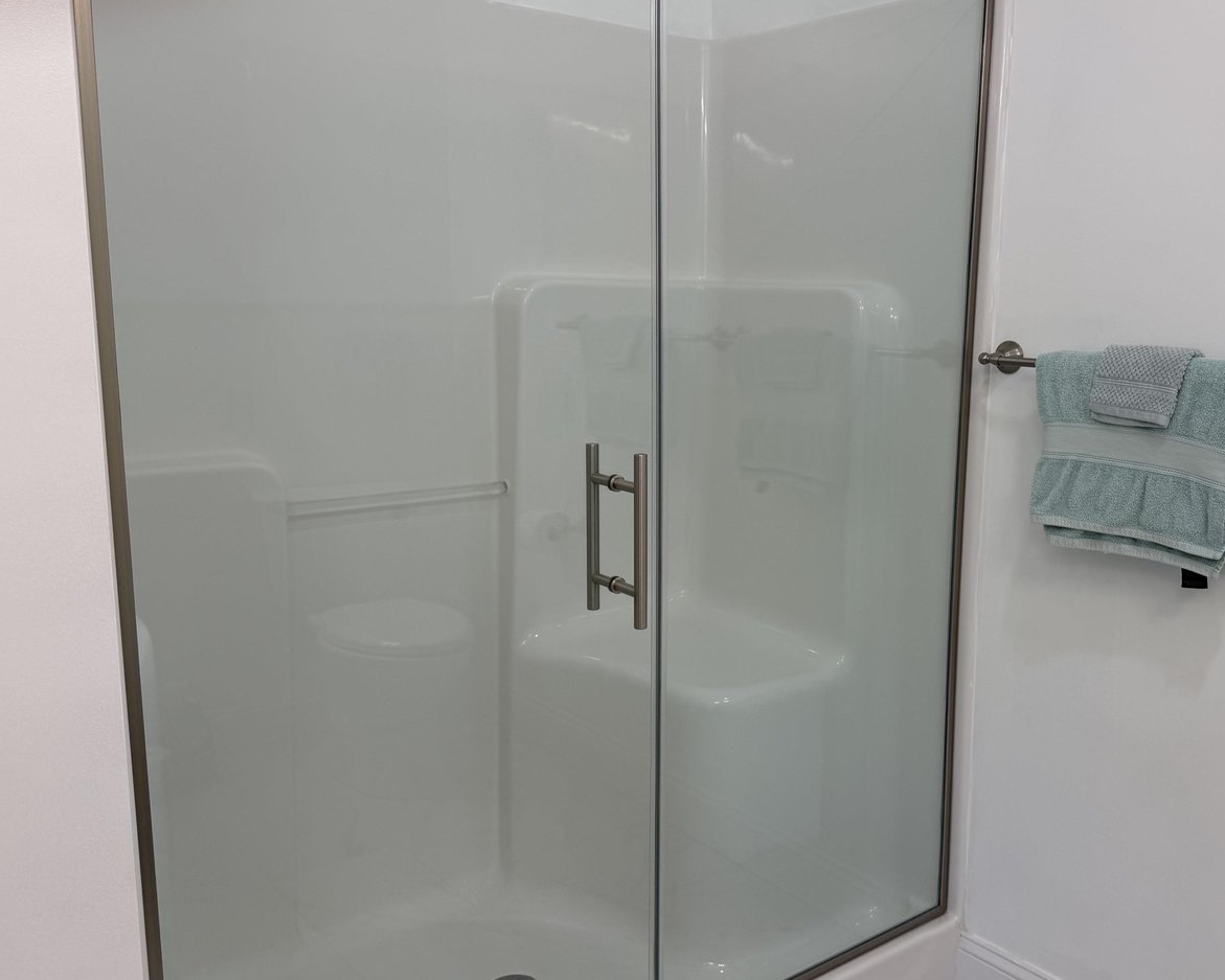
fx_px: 1160
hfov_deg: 54.9
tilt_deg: -10.3
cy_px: 486
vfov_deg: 45.8
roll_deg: -1.4
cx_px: 777
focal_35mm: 32
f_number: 1.78
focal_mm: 6.76
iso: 64
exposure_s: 1/120
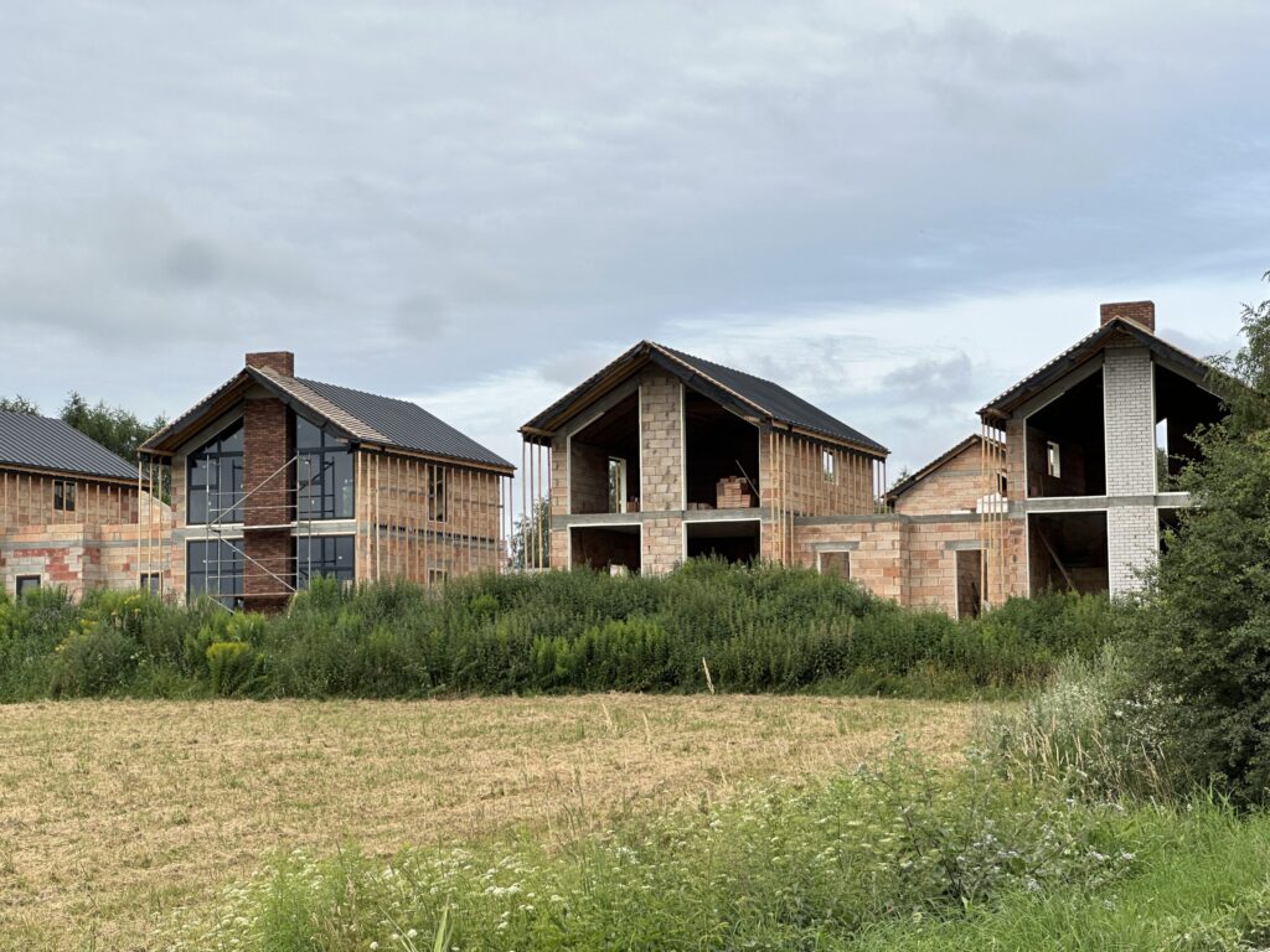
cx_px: 635
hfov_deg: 25.3
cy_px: 476
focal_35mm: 77
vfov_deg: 19.1
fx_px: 2825
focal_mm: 9
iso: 32
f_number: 2.8
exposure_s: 1/742
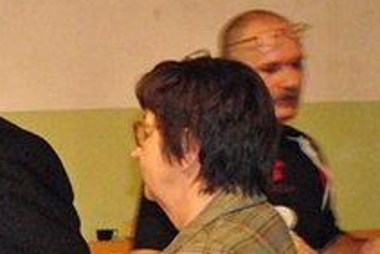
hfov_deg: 10.8
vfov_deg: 7.4
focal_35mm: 185
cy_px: 235
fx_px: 1954
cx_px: -126
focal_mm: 40
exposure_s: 1/60
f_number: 5.3
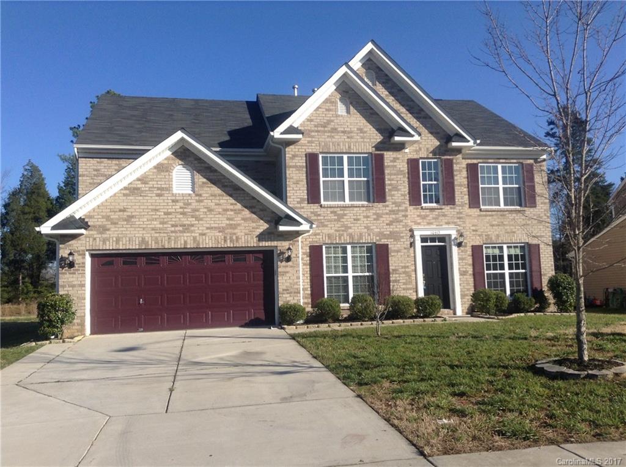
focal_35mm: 33
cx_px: 313
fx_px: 596
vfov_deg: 42.8
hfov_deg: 55.4
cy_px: 234
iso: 25
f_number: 2.4
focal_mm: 3.3
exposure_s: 1/878
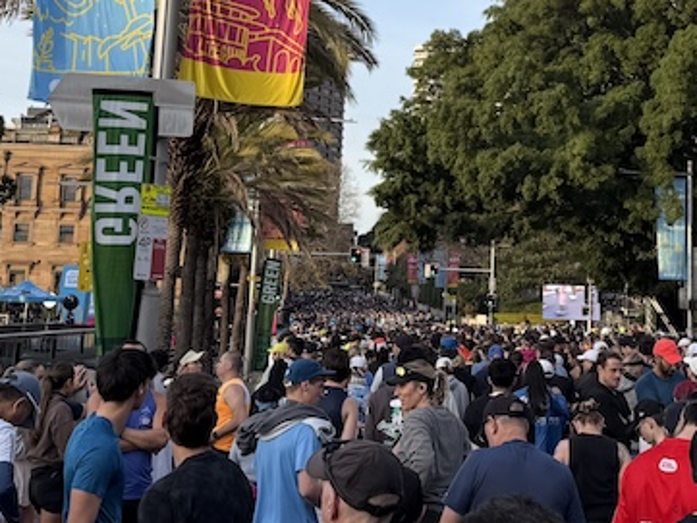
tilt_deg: +9.5
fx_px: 1370
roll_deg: -2.2
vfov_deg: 21.2
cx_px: 481
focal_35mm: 68
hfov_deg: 28.3
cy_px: 71
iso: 80
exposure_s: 1/1553
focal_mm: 6.76
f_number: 1.78
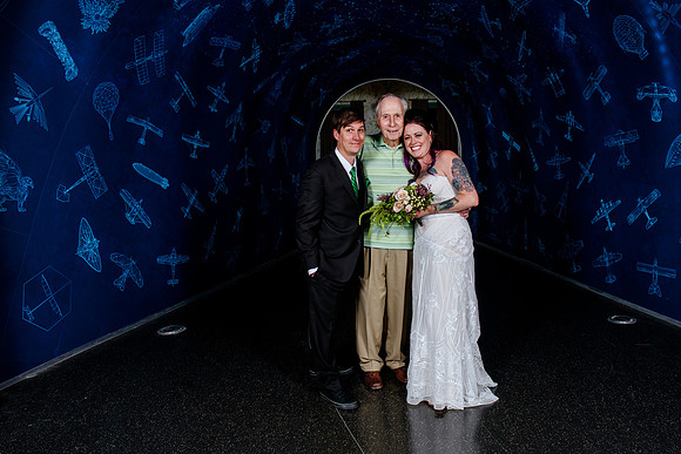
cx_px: 378
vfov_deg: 48.5
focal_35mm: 27
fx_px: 504
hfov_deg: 67.9
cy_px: 218
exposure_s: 1/125
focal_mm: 24
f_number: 6.3
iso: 640
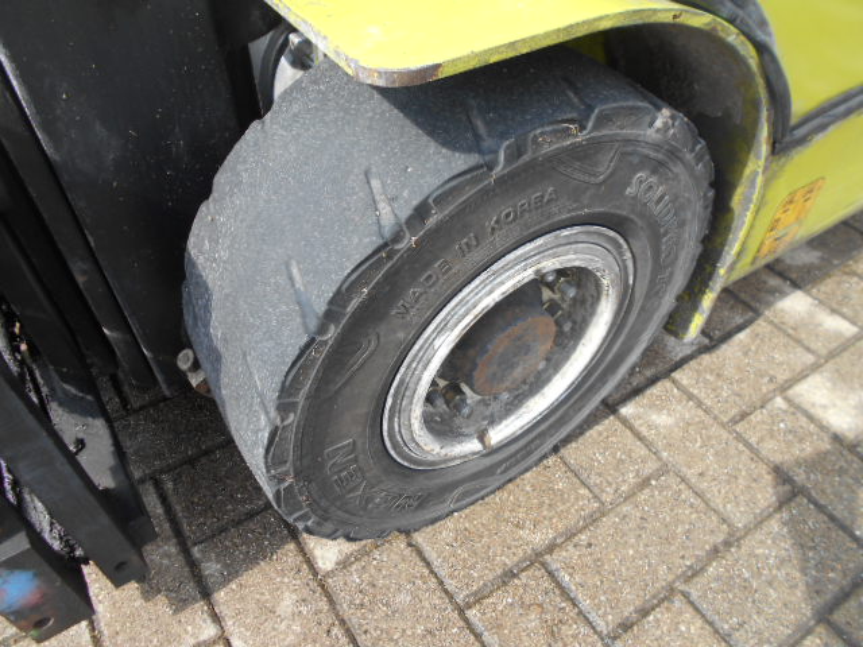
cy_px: 324
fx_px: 648
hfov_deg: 67.3
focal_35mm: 26
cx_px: 432
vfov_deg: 53.1
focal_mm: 4.6
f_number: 3.2
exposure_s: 1/250
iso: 80
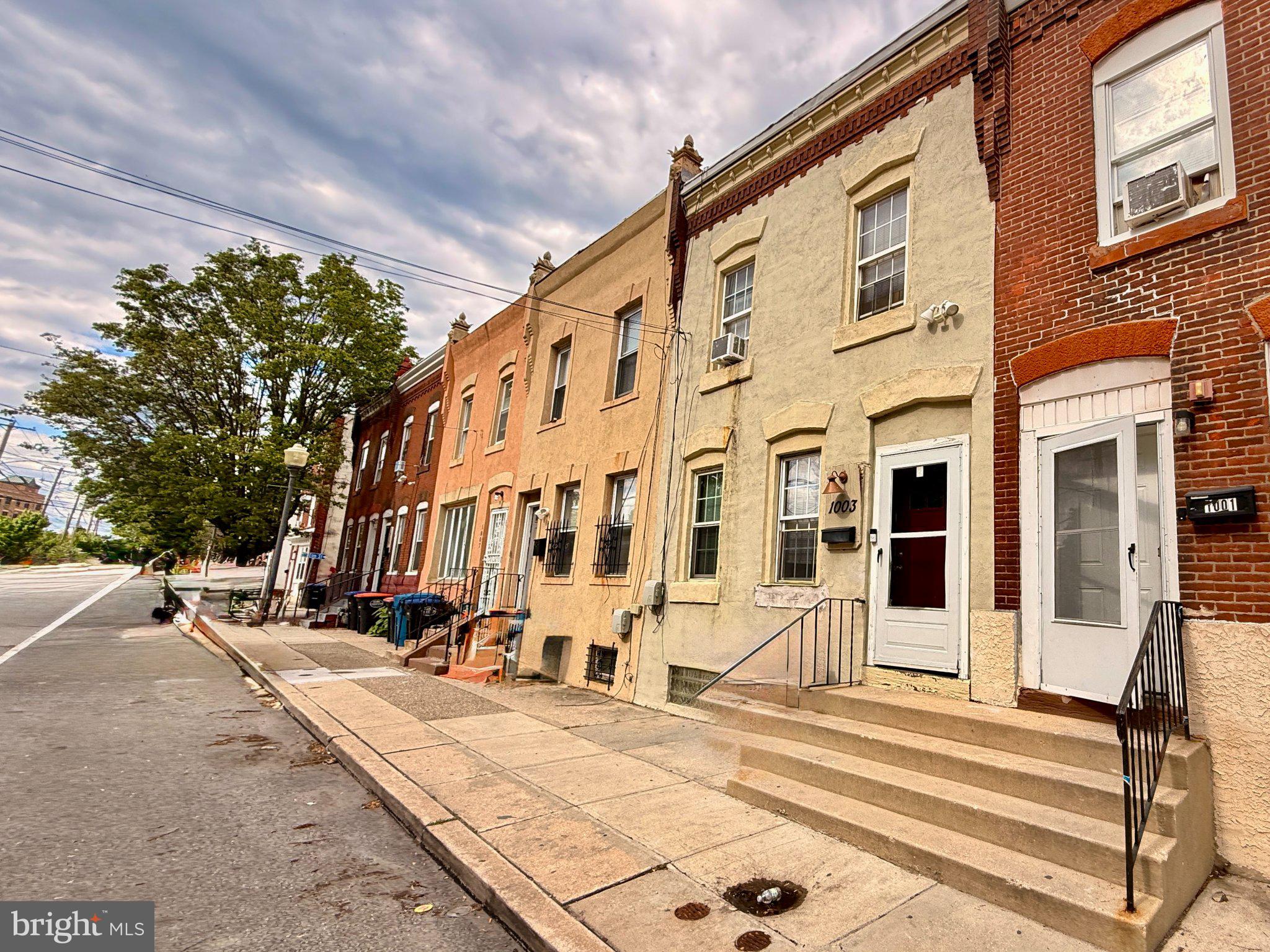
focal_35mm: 14
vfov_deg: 85.7
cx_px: 635
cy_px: 476
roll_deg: -1.9
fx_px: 514
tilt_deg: +12.6
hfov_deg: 102.1
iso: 50
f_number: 2.2
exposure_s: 1/686
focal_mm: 2.22
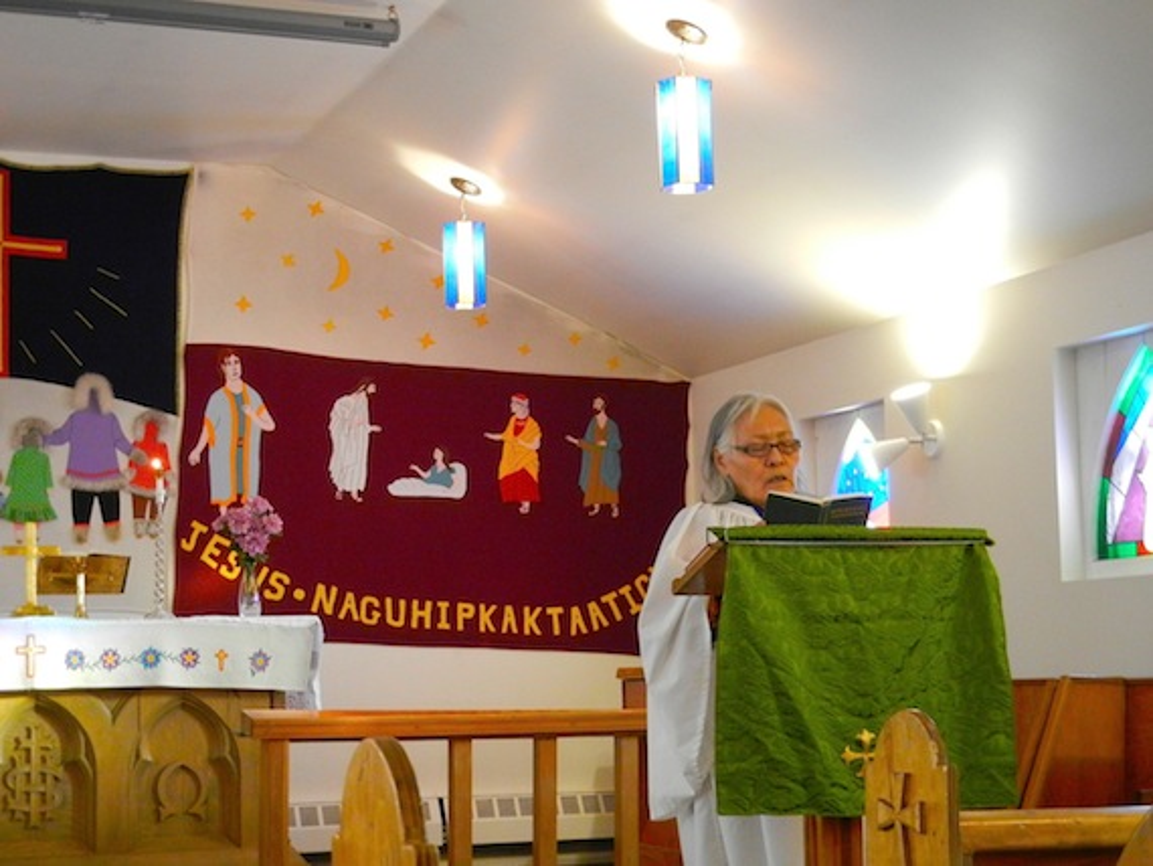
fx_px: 2266
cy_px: 433
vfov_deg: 21.6
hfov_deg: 28.5
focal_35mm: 68
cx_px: 576
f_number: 4.1
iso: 800
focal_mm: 12.2
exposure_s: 1/16.5
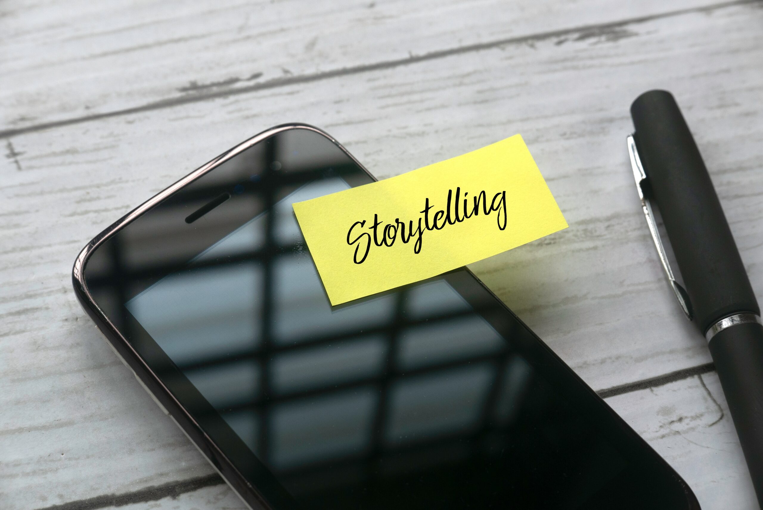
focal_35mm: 75
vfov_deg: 18.2
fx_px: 1591
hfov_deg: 27.0
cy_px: 255
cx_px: 382
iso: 200
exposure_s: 1/125
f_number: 5.6
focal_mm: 34
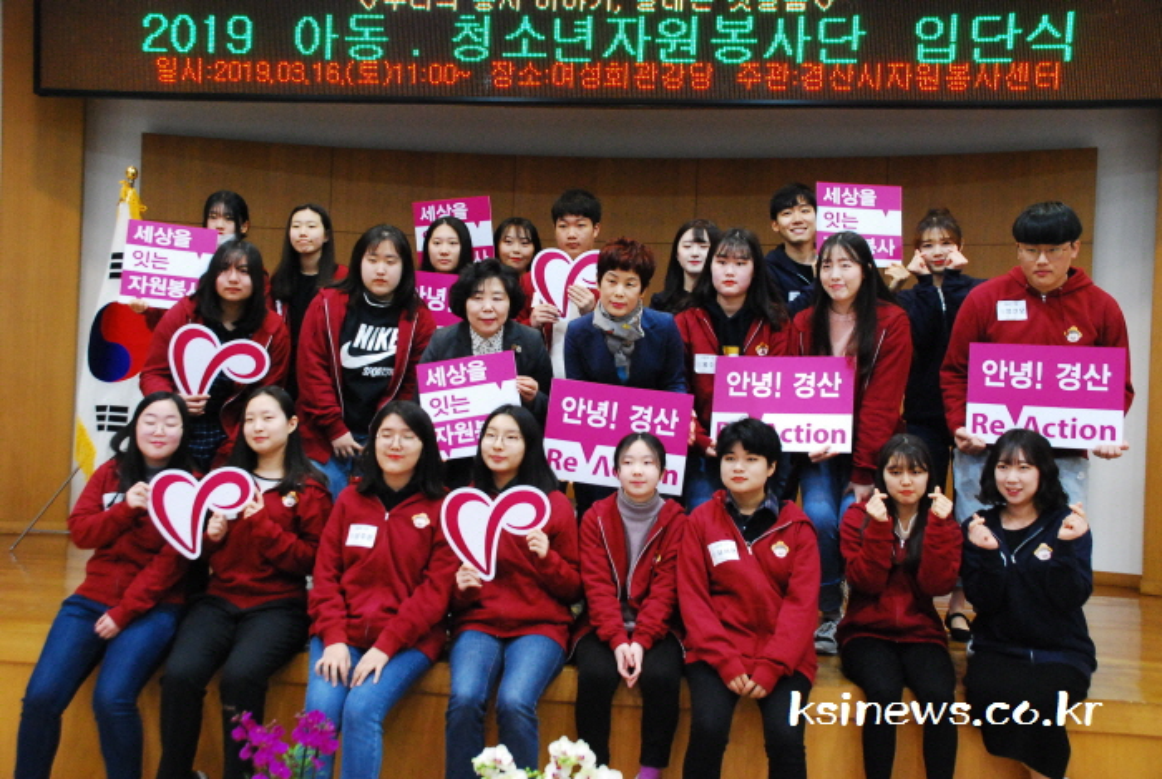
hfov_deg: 49.5
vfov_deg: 34.3
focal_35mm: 39
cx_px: 581
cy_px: 390
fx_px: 1261
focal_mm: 26
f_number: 6.3
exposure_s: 1/80
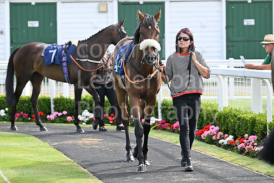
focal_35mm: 176
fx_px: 1340
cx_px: 150
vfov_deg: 7.8
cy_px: 85
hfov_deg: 11.7
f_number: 4.5
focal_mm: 150
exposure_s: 1/1000
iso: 400
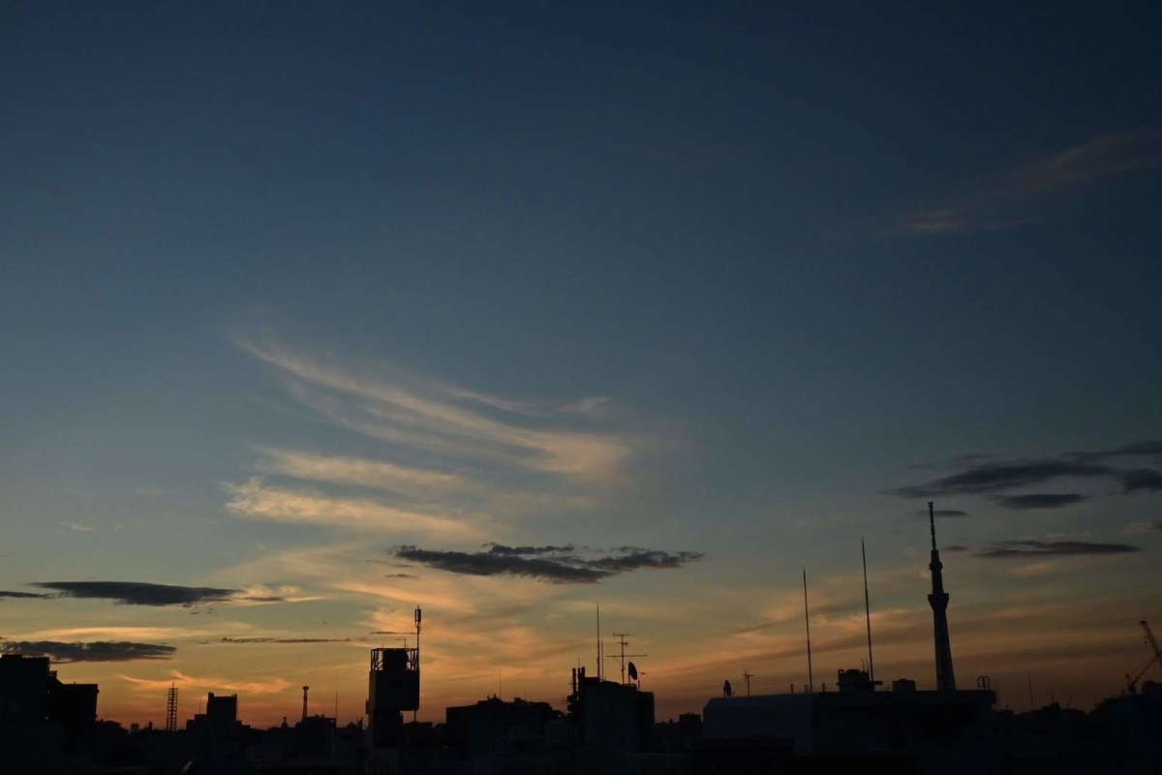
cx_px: 581
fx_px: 1331
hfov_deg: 47.2
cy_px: 388
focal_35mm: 41
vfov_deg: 32.4
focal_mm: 27.5
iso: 500
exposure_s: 1/1000
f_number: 10
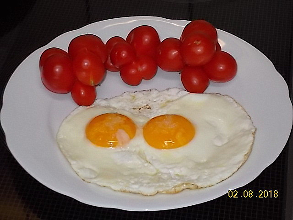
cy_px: 110
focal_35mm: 99
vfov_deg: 14.9
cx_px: 146
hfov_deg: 19.8
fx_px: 838
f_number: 5.5
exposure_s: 1/60
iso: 200
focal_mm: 17.6
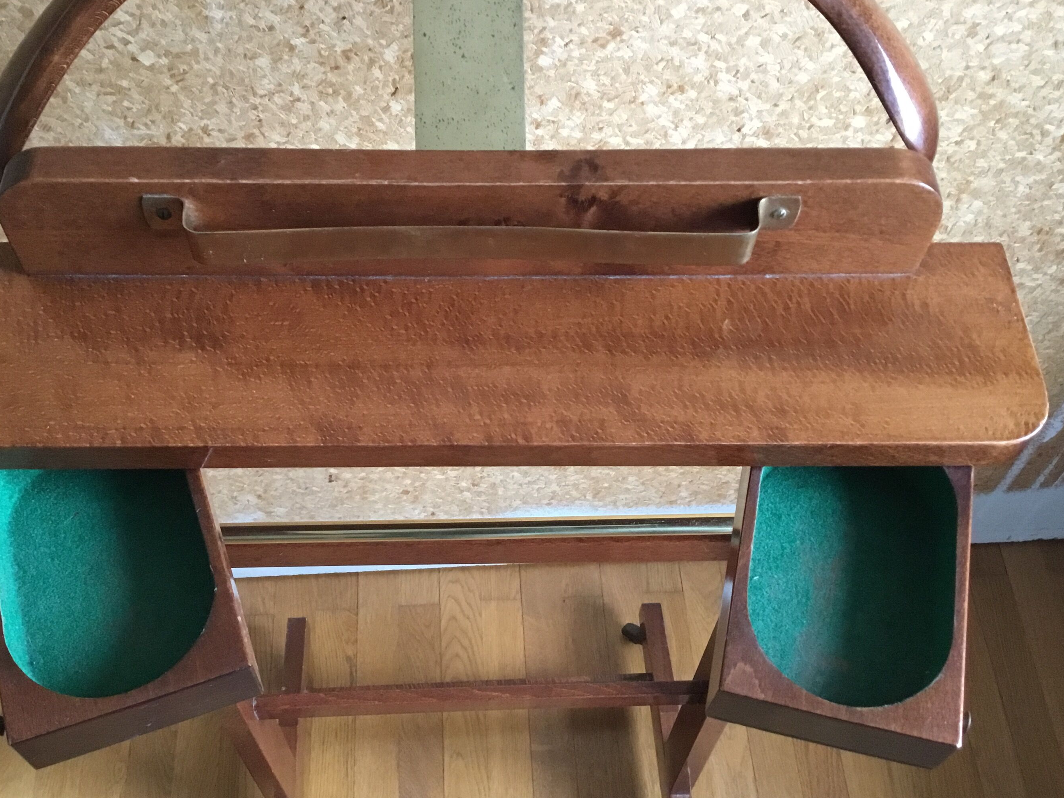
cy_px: 449
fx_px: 1168
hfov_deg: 48.9
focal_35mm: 38
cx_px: 491
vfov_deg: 37.7
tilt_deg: -58.3
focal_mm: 3.3
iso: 200
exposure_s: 1/30
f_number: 2.4
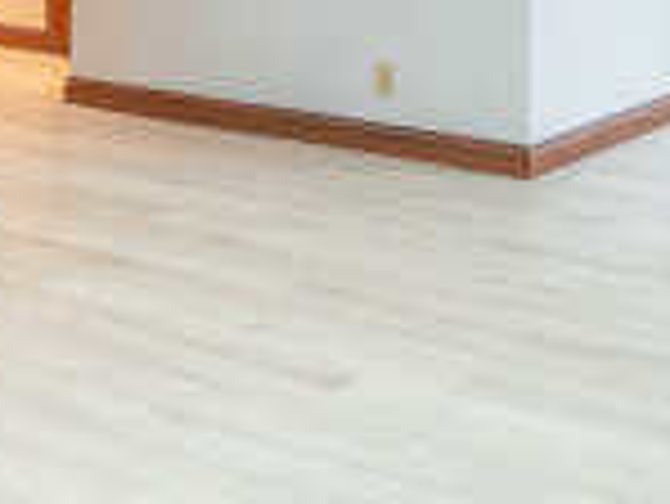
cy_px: -207
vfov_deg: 15.9
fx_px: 1685
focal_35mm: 87
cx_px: 106
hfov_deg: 22.1
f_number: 3.5
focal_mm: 18
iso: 400
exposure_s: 1/50
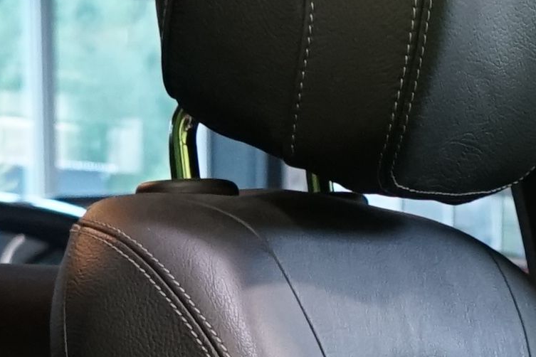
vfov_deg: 5.4
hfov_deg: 8.7
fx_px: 3439
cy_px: 1235
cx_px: 798
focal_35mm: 231
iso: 1600
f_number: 5.6
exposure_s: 1/20
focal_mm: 29
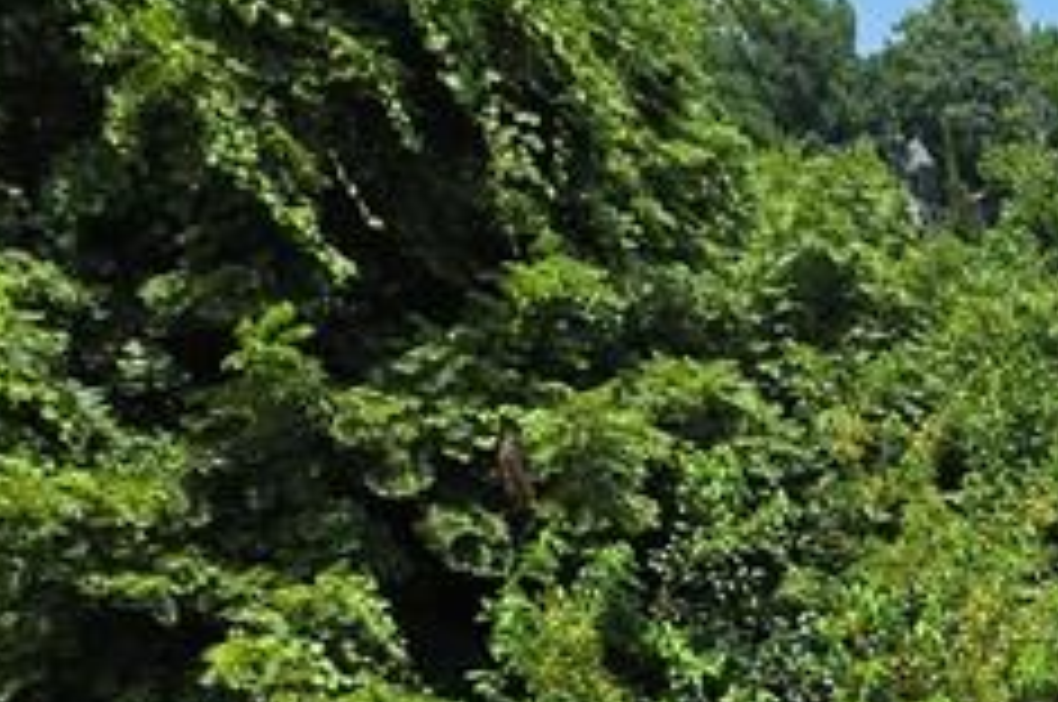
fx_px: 1732
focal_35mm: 59
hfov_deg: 24.2
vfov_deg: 19.3
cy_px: 1125
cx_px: 1697
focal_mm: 2.2
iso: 32
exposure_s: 1/2105
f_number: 1.9
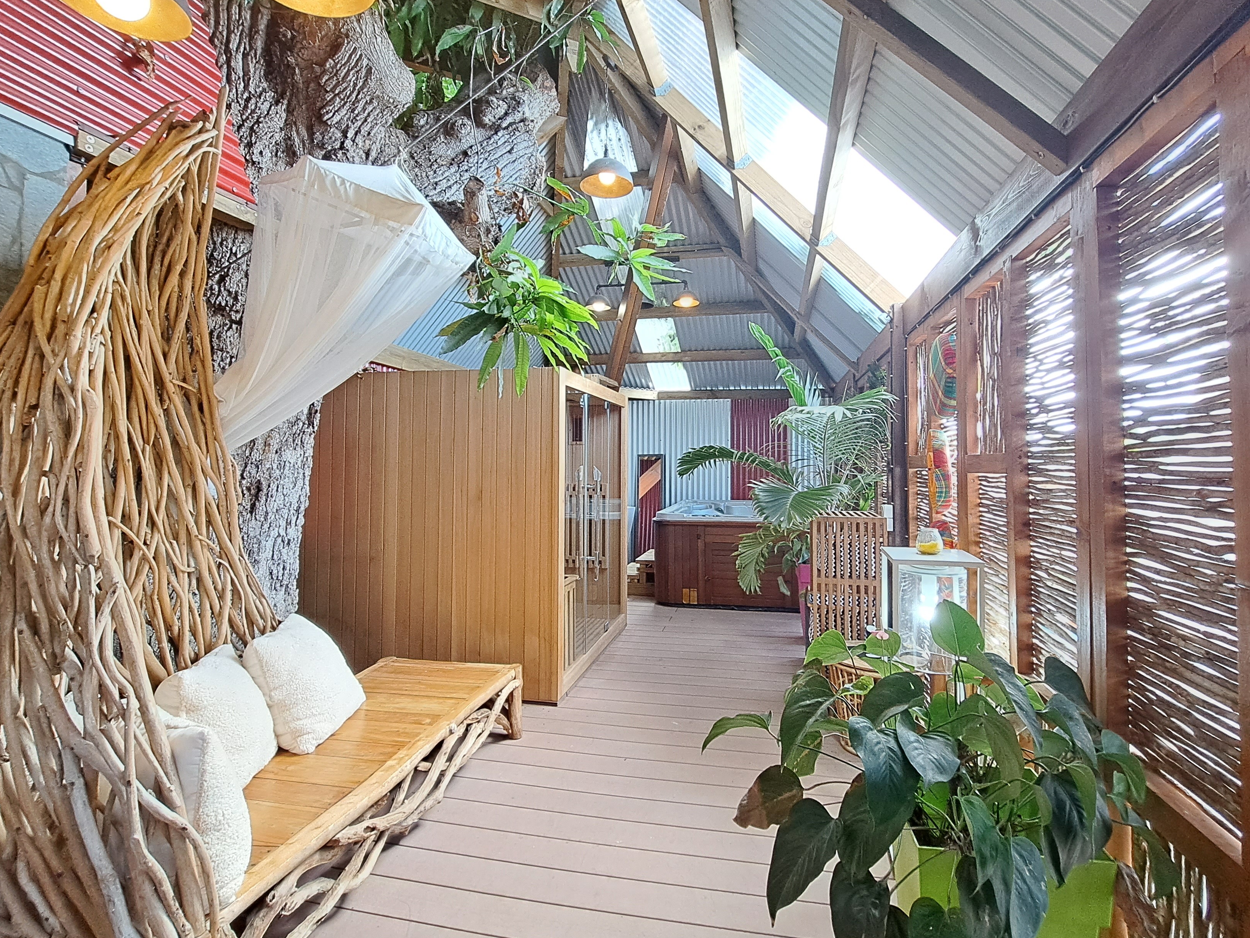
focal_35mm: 16
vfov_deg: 78.0
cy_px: 437
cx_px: 648
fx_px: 578
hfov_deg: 94.5
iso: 125
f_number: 2.2
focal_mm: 1.74
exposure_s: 1/50
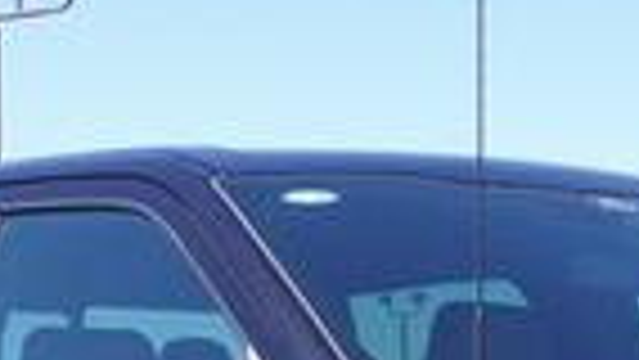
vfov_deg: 6.7
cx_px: 490
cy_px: 936
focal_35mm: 170
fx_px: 2882
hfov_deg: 12.6
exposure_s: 1/100
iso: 100
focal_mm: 24
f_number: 8
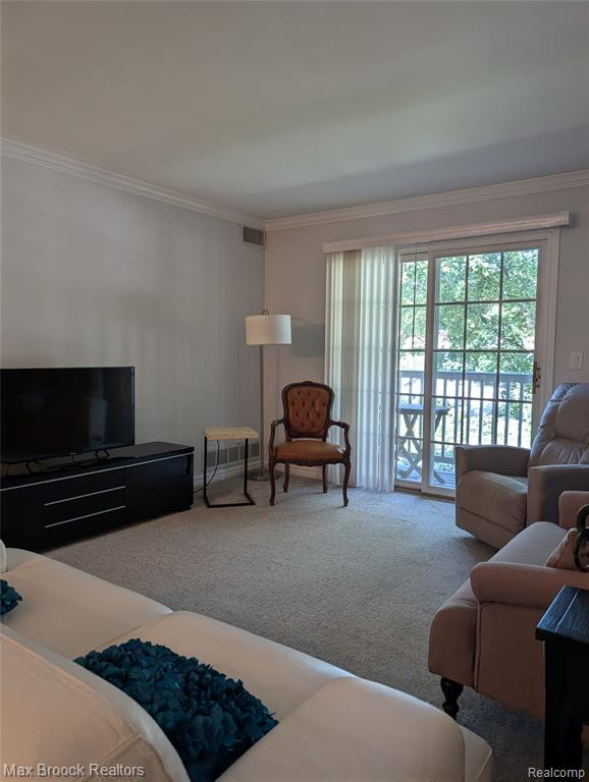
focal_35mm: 24
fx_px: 543
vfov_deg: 71.5
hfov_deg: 56.9
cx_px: 294
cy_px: 391
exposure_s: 1/120
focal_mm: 6.9
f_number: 1.68
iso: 96
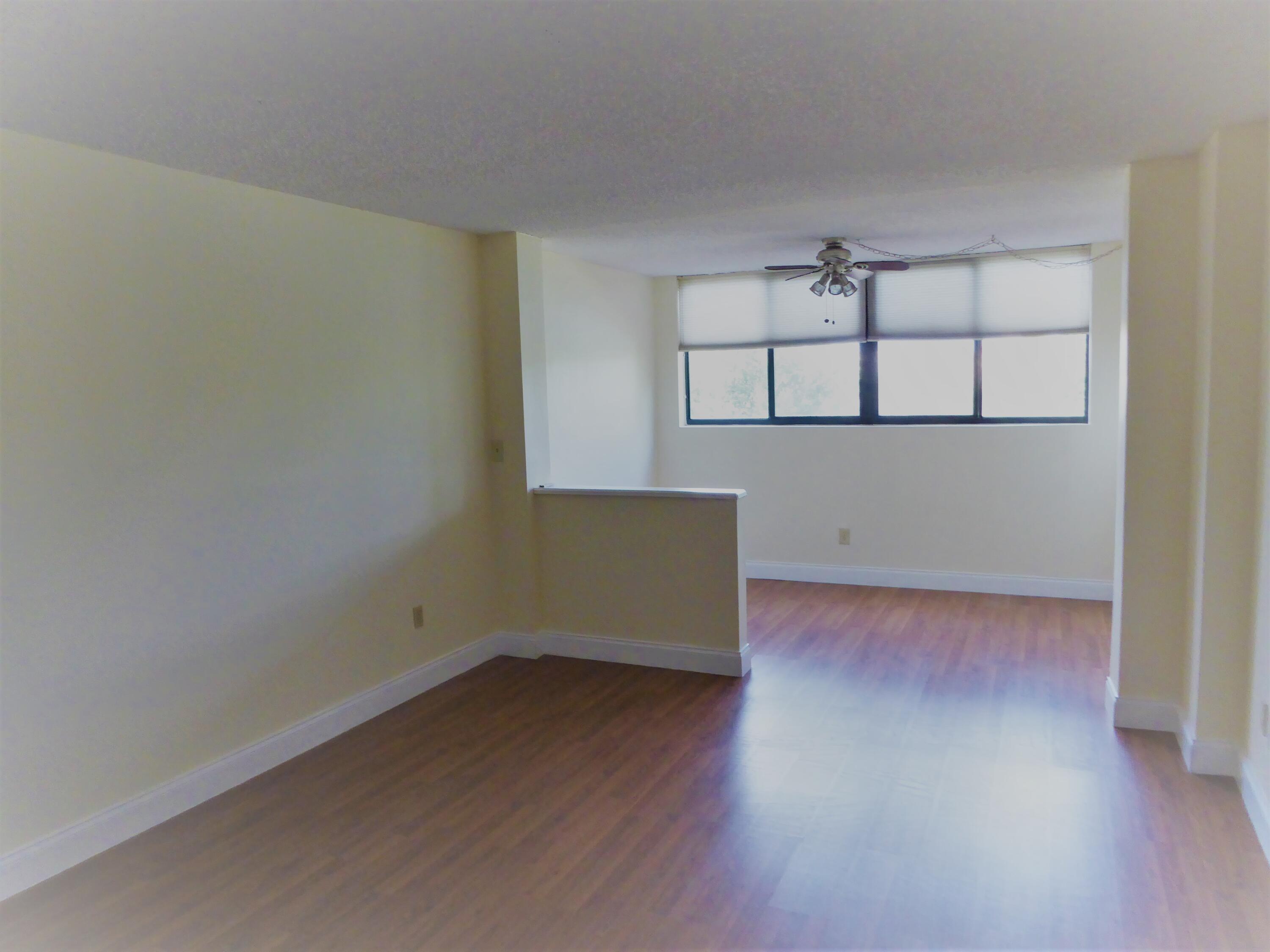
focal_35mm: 25
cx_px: 635
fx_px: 917
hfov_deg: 69.4
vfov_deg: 54.9
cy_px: 476
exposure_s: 1/60
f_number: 3.3
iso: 320
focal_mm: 4.3
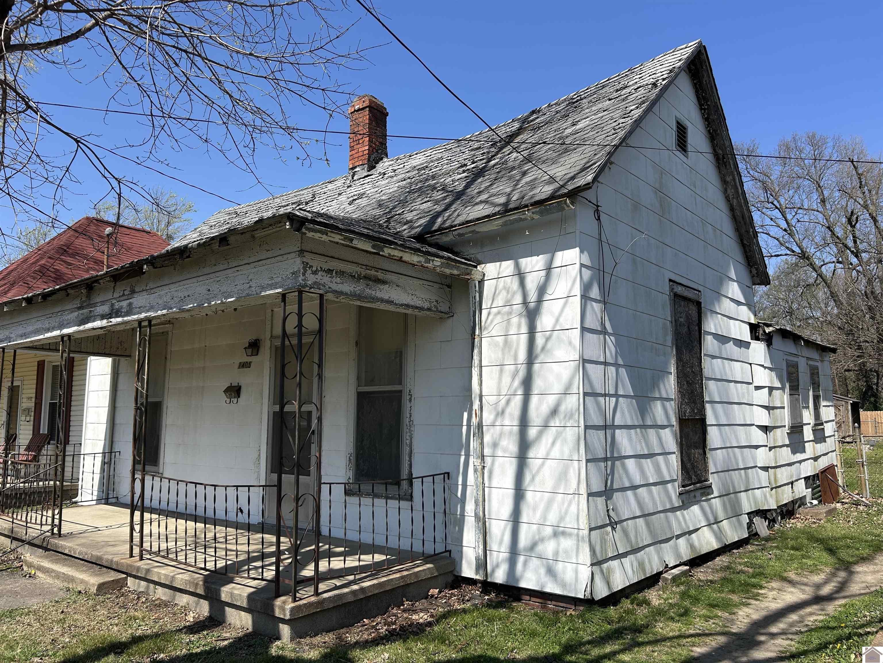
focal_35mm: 26
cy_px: 332
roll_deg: +0.2
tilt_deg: +6.0
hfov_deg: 67.3
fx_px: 663
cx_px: 442
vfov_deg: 53.1
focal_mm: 5.7
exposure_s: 1/4115
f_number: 1.5
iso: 50
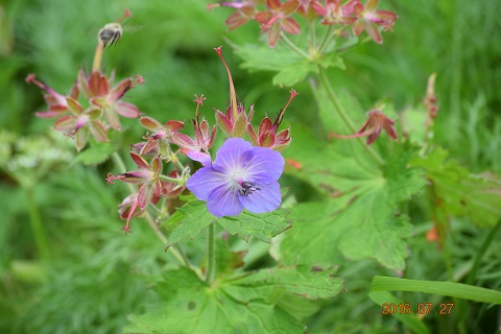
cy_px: 167
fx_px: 2609
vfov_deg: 7.3
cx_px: 250
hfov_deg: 11.0
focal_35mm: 188
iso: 400
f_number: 8
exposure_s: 1/250
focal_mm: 125
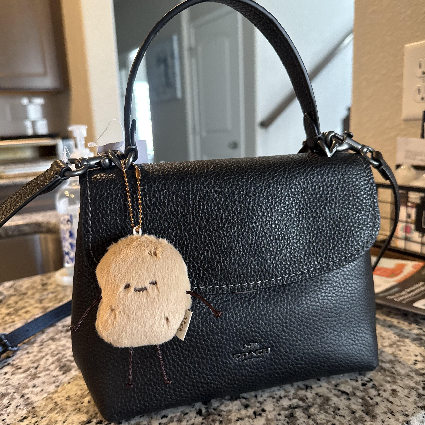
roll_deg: +2.8
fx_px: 403
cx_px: 207
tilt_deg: -14.3
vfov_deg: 55.5
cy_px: 240
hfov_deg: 55.6
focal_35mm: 29
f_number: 1.78
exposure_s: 1/60
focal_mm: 6.76
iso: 400
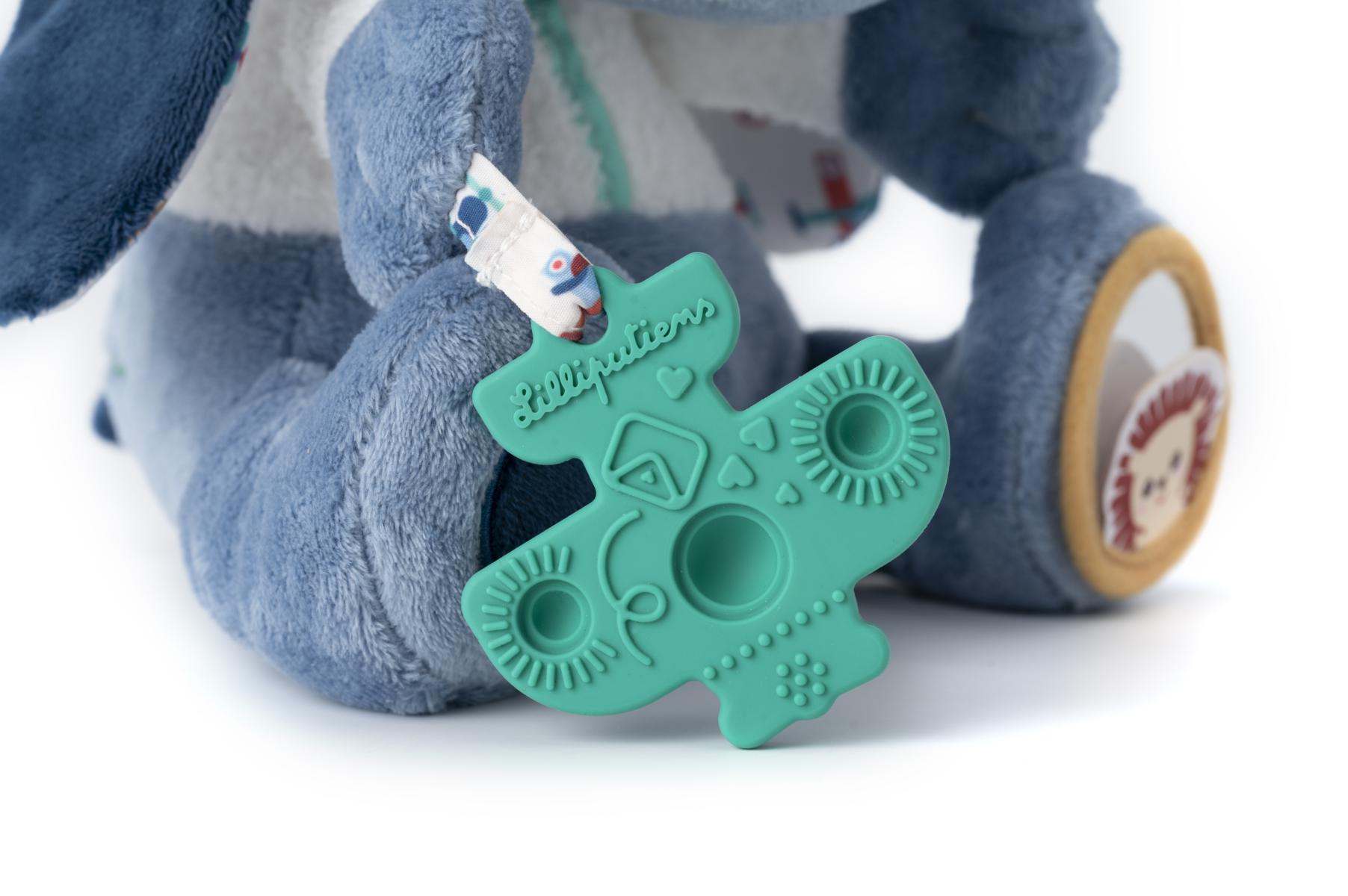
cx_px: 674
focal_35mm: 105
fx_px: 3929
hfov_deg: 19.5
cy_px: 448
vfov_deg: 13.0
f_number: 11
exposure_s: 1/100
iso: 100
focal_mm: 105
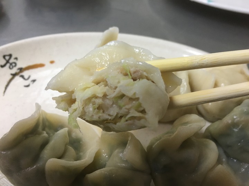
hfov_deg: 61.7
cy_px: 93
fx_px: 209
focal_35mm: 29
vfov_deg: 48.2
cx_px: 124
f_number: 2.2
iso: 100
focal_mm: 4.15
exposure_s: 1/30
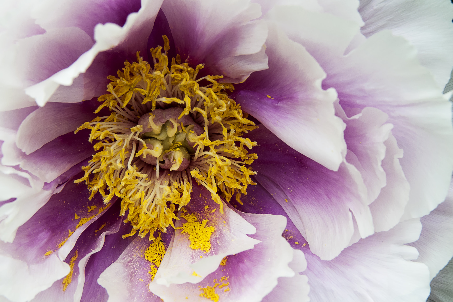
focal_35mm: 90
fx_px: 1132
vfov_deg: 15.2
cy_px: 151
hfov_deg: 22.6
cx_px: 226
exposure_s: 1/100
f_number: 10
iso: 400
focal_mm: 60
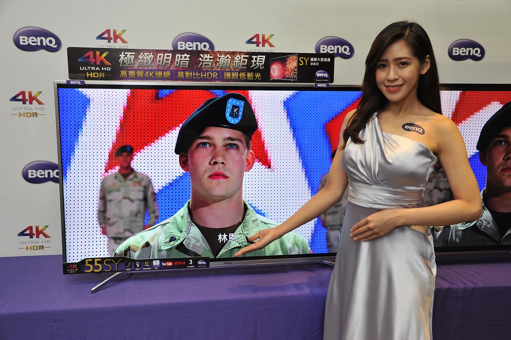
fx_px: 496
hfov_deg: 54.5
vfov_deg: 37.8
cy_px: 170
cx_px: 256
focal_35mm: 35
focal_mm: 35
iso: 1250
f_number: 5.6
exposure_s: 1/100
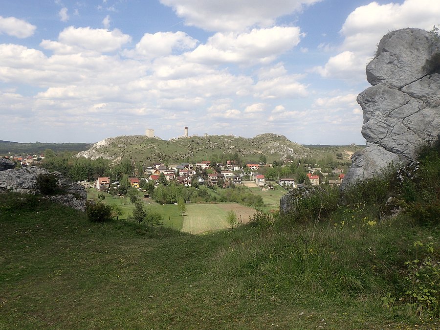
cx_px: 220
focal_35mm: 30
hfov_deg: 60.0
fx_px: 381
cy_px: 165
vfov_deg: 46.8
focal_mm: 5.5
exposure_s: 1/160
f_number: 9
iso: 100
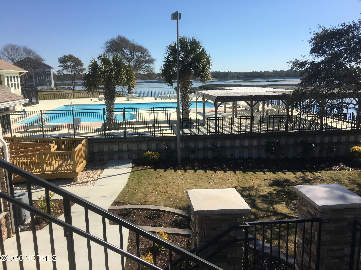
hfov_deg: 61.7
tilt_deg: -9.8
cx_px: 180
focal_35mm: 29
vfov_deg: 48.2
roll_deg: +0.9
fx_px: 302
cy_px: 135
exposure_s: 1/1876
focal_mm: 4.15
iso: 25
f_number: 2.2
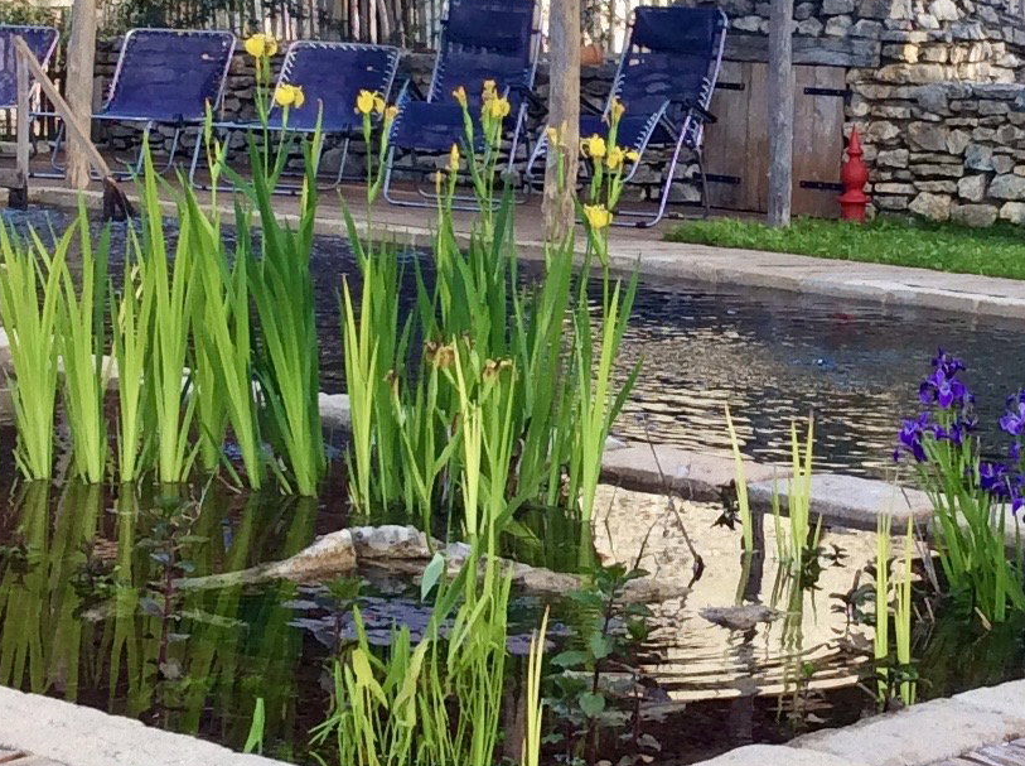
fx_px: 3015
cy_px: 264
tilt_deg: -4.2
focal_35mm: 102
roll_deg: -1.0
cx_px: 753
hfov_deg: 19.2
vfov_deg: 14.4
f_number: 2.4
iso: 32
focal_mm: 3.3
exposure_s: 1/242
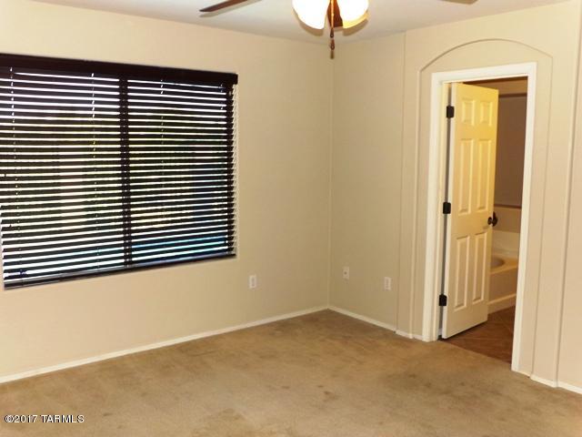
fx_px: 555
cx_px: 291
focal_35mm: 33
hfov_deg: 55.4
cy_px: 218
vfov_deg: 42.9
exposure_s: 1/34
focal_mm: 5.9
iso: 200
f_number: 3.4
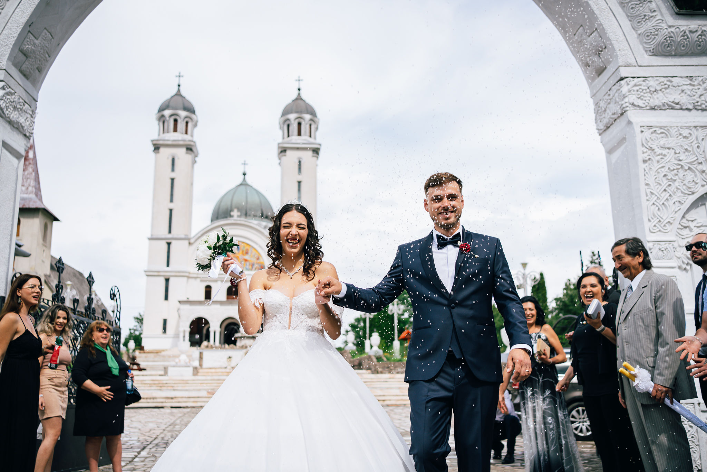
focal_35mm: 35
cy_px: 236
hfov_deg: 54.4
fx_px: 687
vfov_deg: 37.8
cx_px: 354
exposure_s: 1/1250
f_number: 3.2
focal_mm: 35
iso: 160
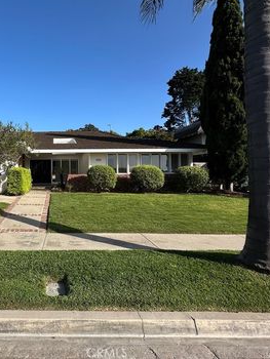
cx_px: 55
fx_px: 208
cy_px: 168
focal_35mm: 20
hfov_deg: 60.9
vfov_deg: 81.6
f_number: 2.2
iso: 50
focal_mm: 2.22
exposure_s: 1/1453
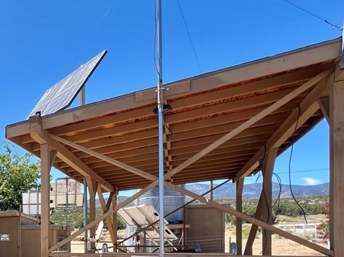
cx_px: -38
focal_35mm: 30
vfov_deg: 41.5
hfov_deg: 44.8
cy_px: 248
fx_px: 298
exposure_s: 1/881
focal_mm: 1.57
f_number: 1.8
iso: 32
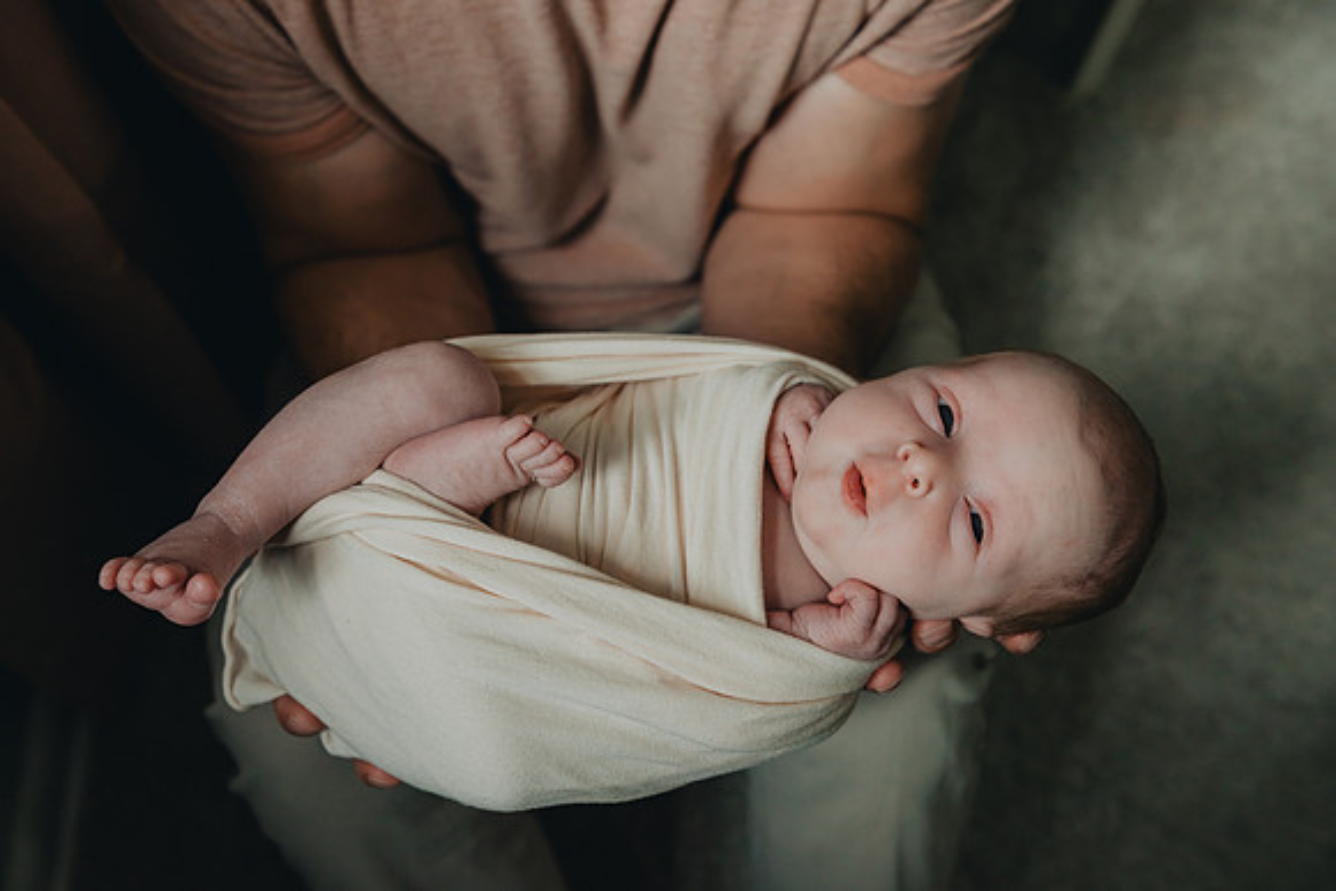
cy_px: 446
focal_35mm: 41
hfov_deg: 47.0
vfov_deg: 32.3
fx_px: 1537
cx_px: 668
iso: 2000
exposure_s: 1/200
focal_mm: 40
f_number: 4
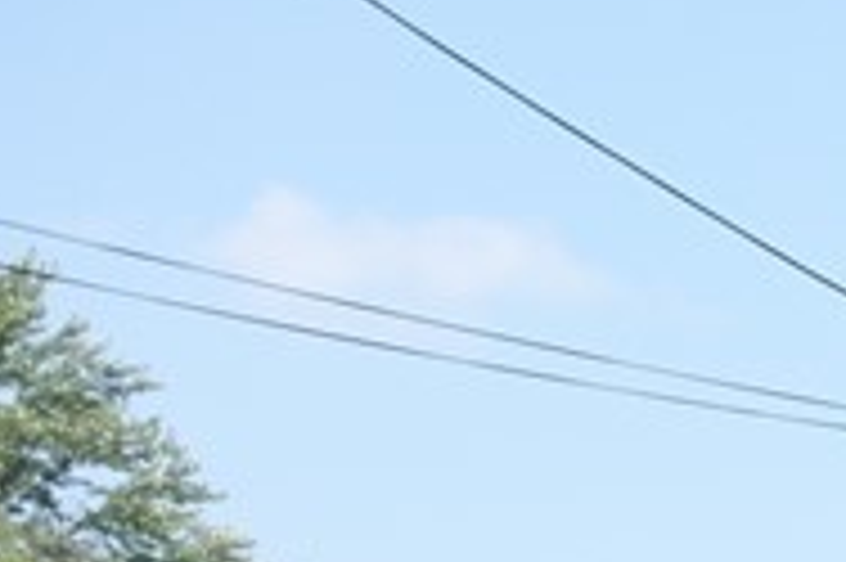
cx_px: 2264
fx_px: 6245
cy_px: 1052
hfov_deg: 7.1
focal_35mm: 266
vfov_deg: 5.1
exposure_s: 1/250
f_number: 5.6
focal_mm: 17.18
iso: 125
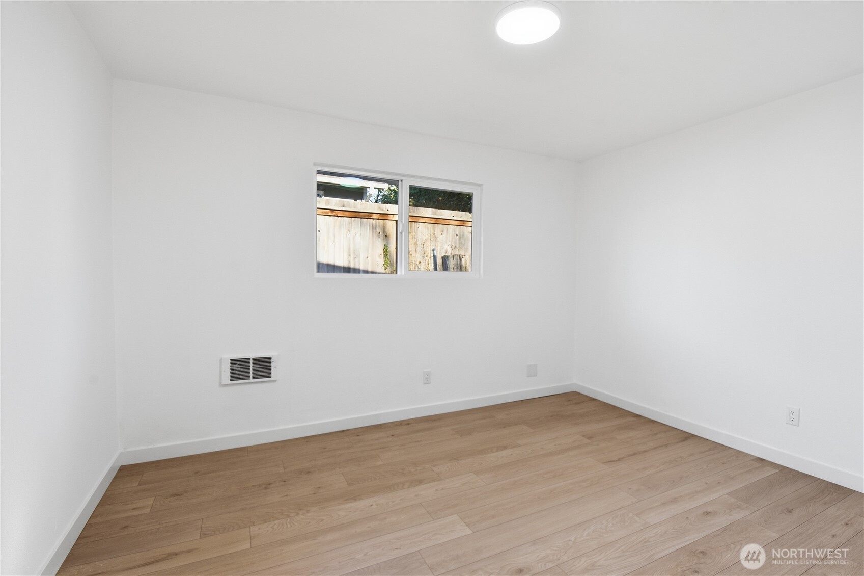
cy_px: 288
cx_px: 432
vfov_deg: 77.3
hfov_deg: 100.4
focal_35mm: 15
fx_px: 360
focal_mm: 10
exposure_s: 1/25
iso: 100
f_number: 9
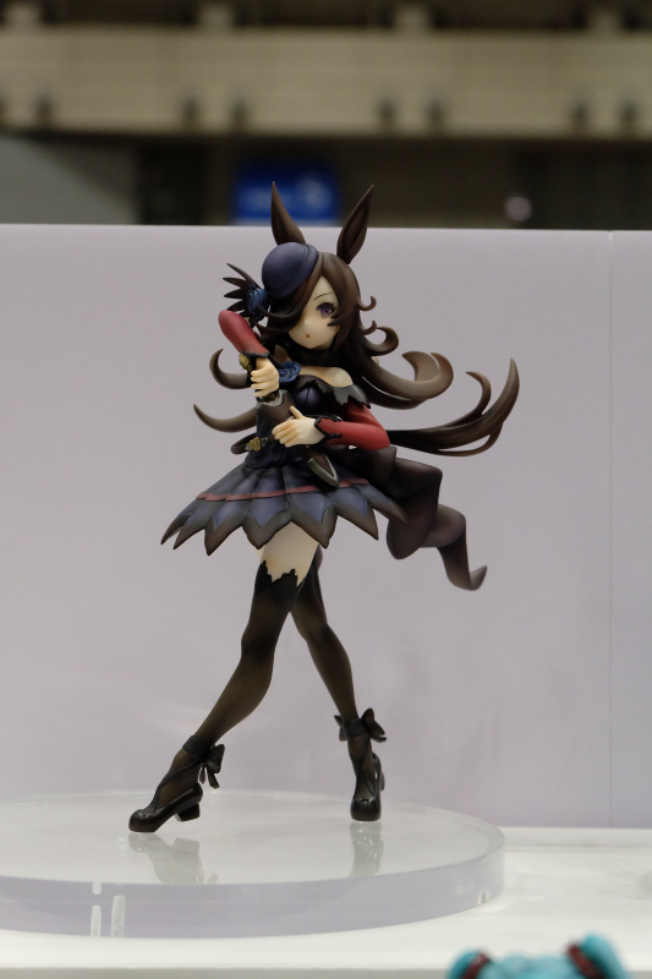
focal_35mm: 75
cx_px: 326
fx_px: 2038
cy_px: 490
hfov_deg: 18.2
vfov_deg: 27.0
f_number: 5.6
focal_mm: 50
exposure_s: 1/105
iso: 3200
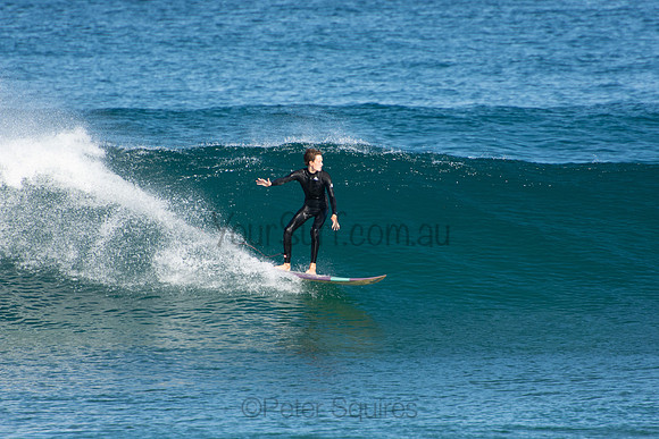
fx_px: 10985
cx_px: 330
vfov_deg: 2.3
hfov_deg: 3.4
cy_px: 220
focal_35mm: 600
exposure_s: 1/1250
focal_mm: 400
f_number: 5.6
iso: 360
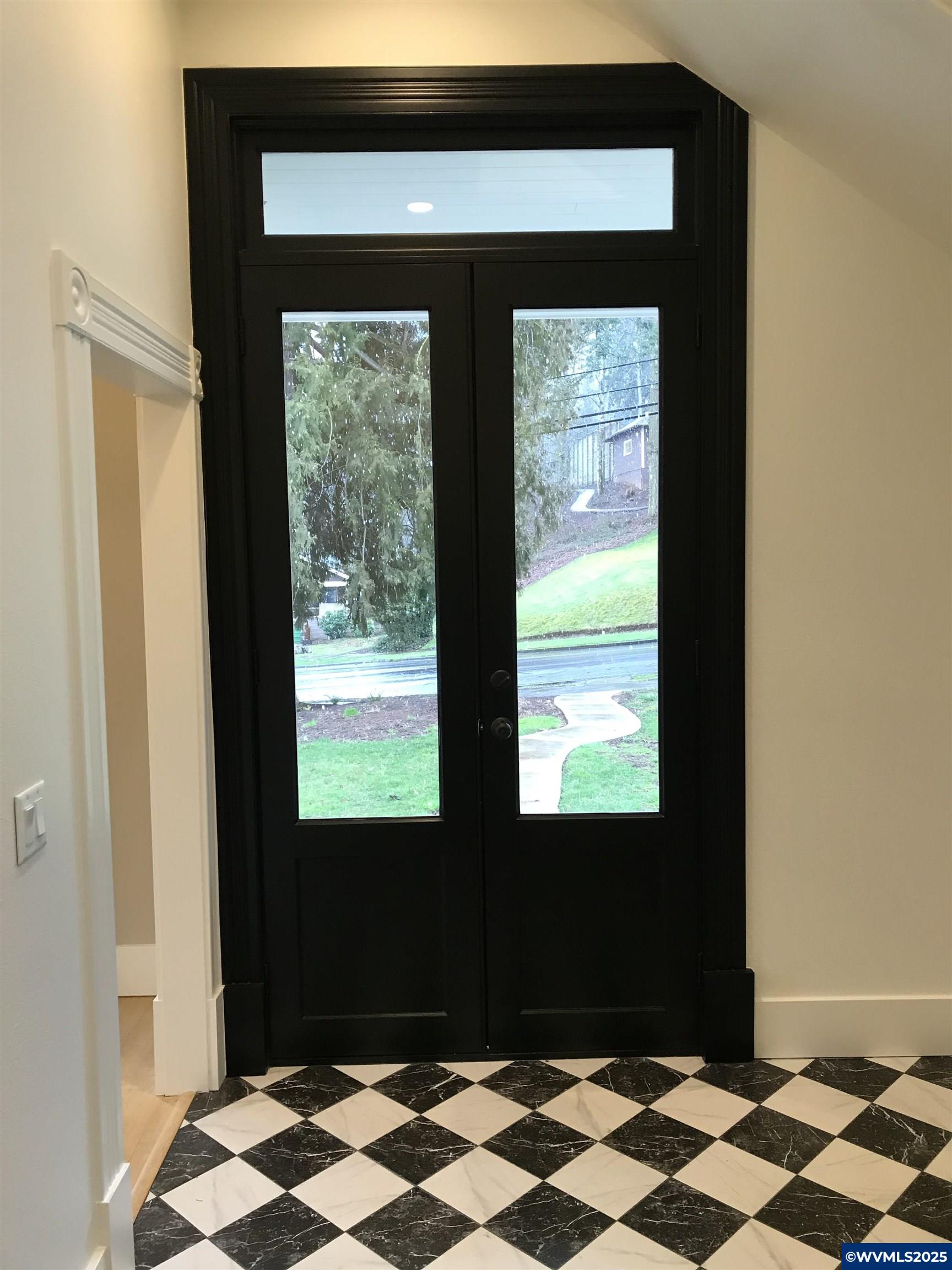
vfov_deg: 63.4
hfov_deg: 49.7
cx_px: 476
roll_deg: +0.6
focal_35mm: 28
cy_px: 635
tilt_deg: -2.6
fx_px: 1027
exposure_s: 1/30
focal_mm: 3.99
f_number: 1.8
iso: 40
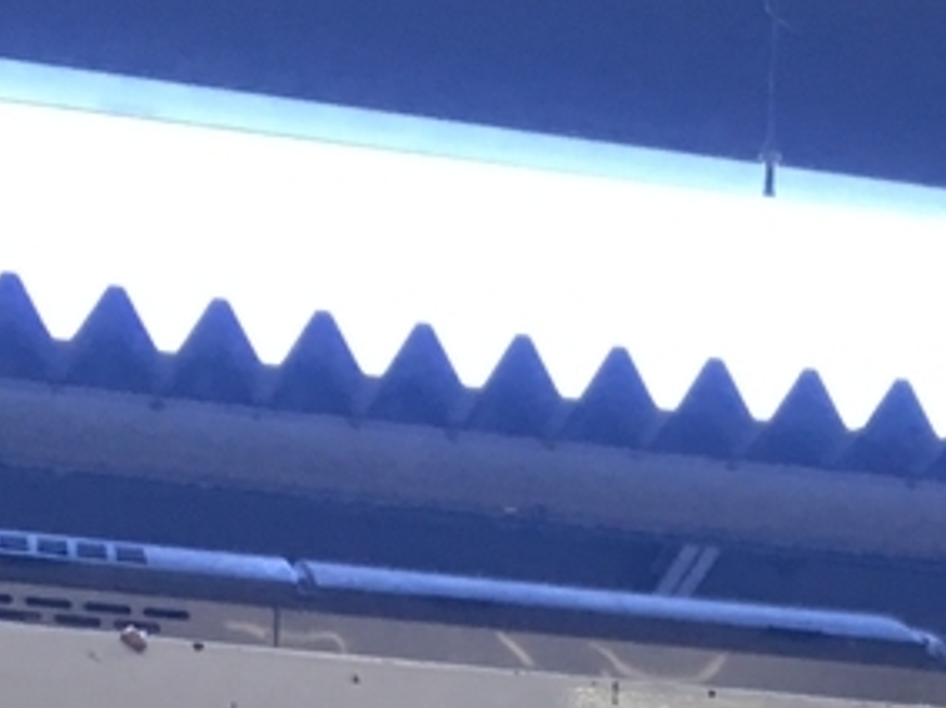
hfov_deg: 15.6
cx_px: 1036
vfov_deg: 11.1
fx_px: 3360
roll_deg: -1.8
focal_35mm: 123
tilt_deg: -0.6
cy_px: 1366
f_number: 2.2
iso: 40
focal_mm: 4.15
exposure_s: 1/30
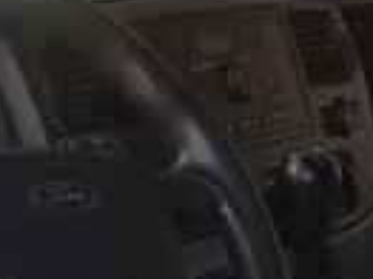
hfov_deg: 13.4
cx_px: 6
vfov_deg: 9.9
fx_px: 1572
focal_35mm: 146
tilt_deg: -18.4
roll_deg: -3.2
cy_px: 389
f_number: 2.2
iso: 40
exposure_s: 1/100
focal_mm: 4.15
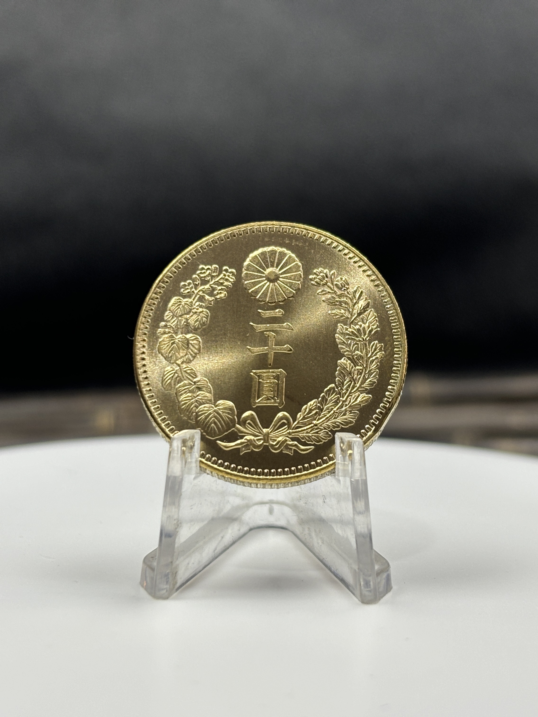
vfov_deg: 36.8
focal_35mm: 52
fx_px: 1078
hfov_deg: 28.0
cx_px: 269
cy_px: 358
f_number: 1.6
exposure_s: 1/74
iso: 50
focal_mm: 5.96
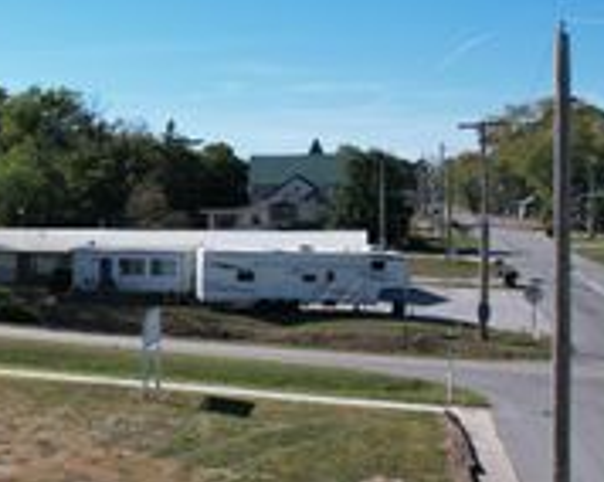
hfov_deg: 28.4
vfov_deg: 26.2
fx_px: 1036
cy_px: 209
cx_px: -119
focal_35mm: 58
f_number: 2.8
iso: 110
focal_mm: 8.38
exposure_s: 1/2000
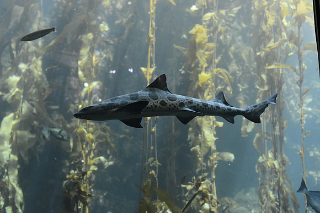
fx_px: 445
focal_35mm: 50
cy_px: 106
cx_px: 160
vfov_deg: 27.0
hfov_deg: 39.6
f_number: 4
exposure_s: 1/125
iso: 800
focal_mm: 50
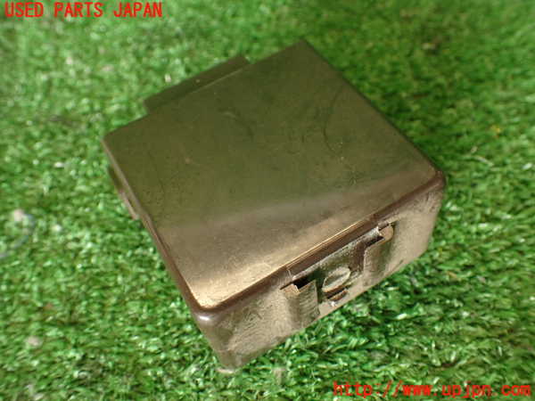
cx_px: 268
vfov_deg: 44.2
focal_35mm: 32
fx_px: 495
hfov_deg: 56.8
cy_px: 200
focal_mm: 5.79
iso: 200
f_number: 2.4
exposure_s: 1/50
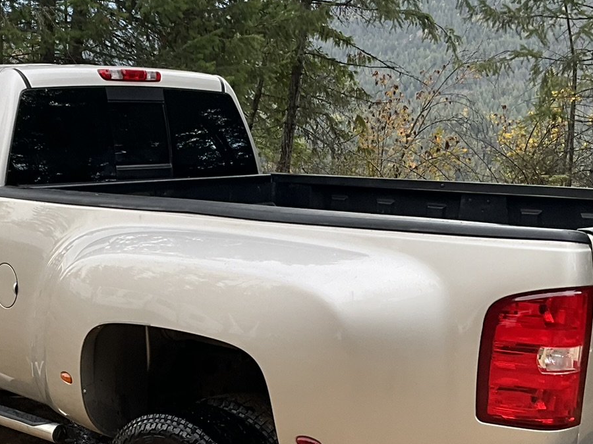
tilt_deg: -15.6
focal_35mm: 66
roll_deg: +0.5
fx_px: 1131
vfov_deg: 22.1
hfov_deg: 28.9
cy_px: 312
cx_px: 134
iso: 50
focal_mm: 3
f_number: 1.8
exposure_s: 1/122
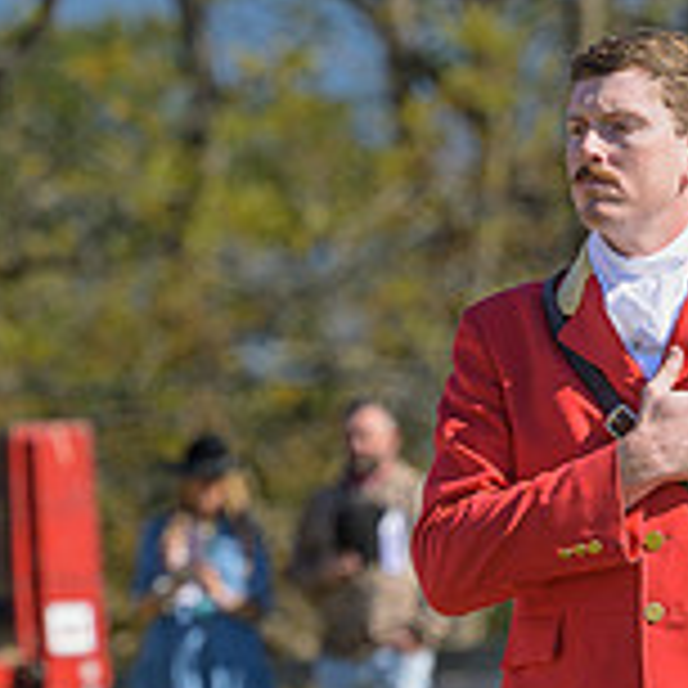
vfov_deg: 2.7
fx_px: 14391
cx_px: 363
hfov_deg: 2.7
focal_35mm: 640
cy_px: 723
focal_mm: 140
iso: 200
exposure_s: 1/1000
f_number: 4
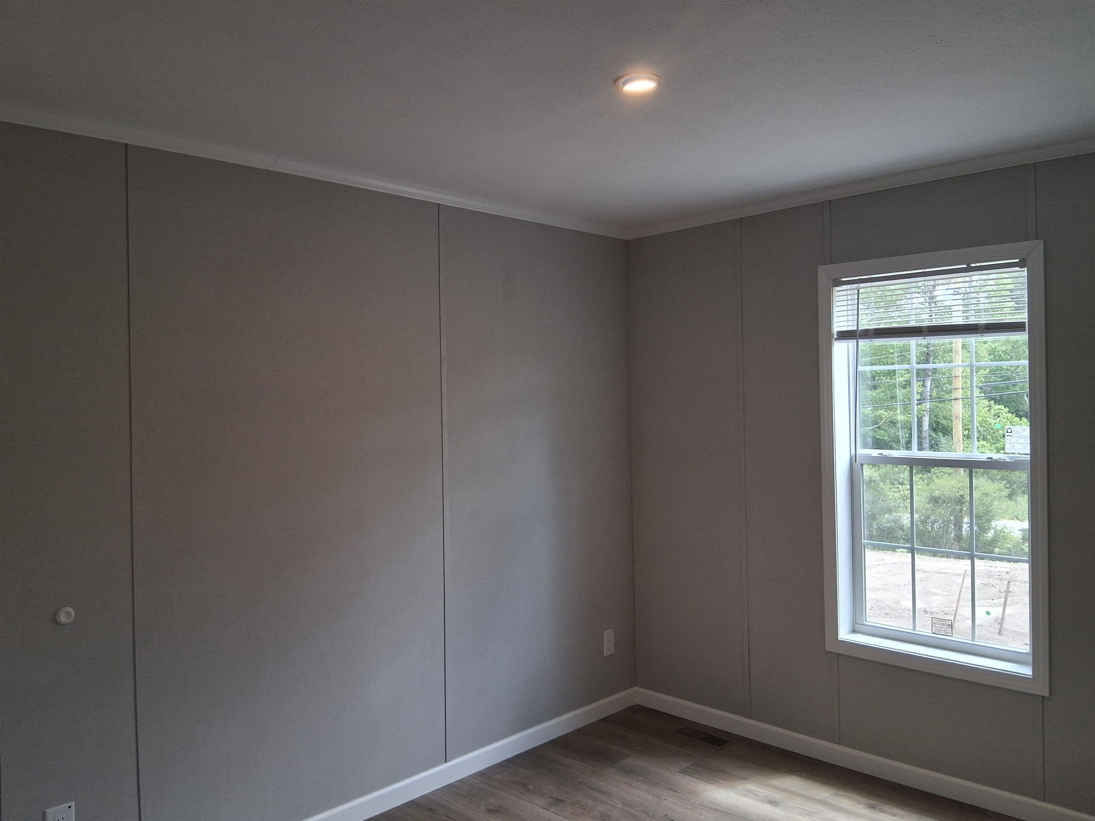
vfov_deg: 53.1
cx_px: 548
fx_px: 822
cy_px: 410
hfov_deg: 67.3
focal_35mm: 26
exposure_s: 1/120
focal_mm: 3.98
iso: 125
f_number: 1.8
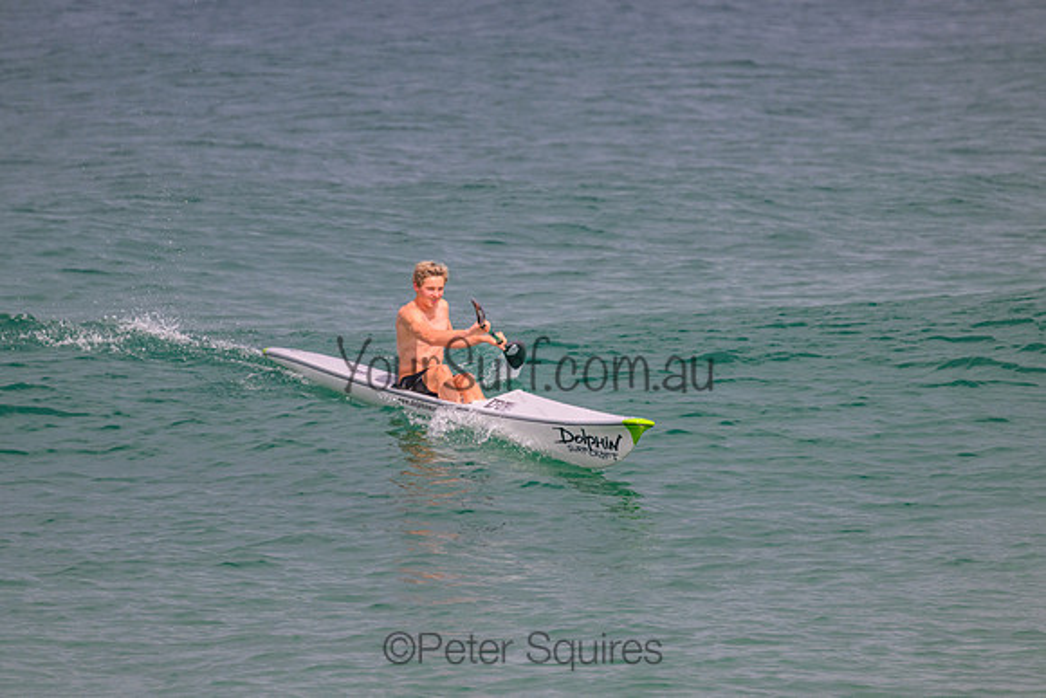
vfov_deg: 1.7
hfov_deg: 2.6
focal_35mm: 800
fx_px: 23249
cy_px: 349
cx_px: 523
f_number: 11
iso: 1100
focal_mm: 800
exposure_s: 1/2000
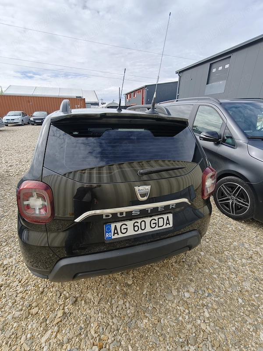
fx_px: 152
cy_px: 176
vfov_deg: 98.2
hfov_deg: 81.7
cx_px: 132
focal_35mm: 15
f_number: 2
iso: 50
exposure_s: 1/291
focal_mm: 2.31
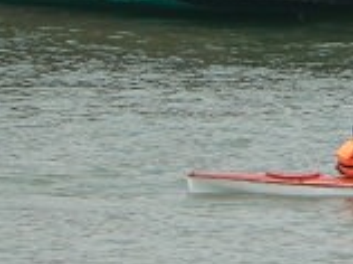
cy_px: -17
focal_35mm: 905
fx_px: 9215
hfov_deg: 2.2
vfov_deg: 1.6
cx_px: 399
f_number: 7.1
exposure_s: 1/400
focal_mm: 56.3
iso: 80
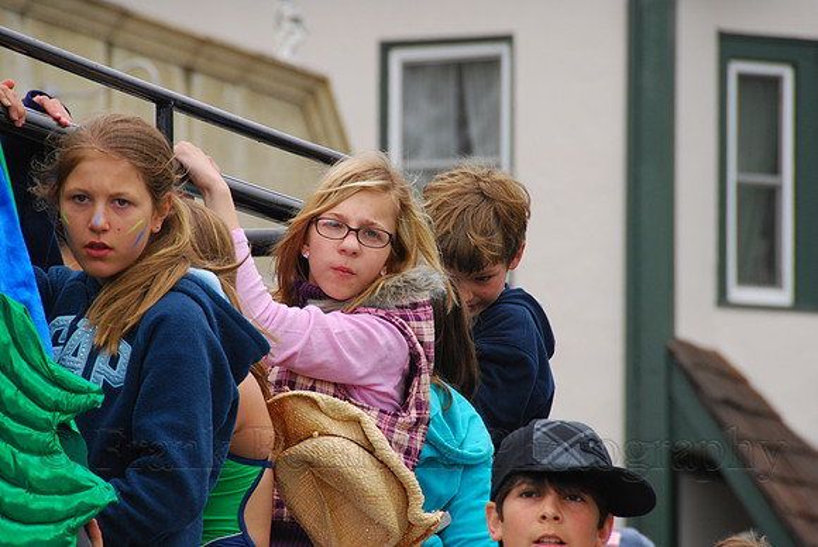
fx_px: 6823
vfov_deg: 4.6
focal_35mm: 300
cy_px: 274
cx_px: 409
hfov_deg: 6.9
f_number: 8
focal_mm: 200
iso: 250
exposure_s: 1/180
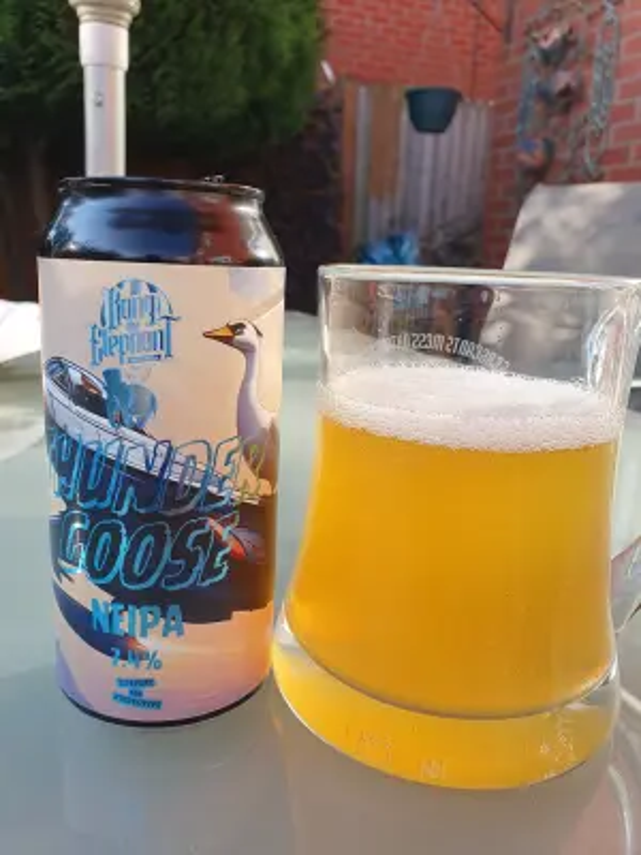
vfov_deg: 67.3
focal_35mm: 26
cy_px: 428
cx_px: 320
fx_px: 642
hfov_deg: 53.1
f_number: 2.4
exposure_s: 1/344
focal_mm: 4.32
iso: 50
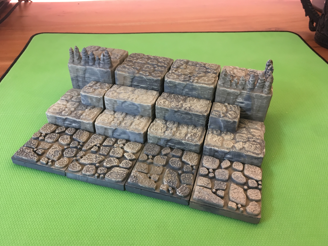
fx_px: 284
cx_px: 165
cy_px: 125
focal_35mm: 30
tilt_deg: -35.7
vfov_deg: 46.8
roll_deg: -1.8
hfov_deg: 60.0
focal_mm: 4.15
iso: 80
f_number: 2.2
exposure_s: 1/33
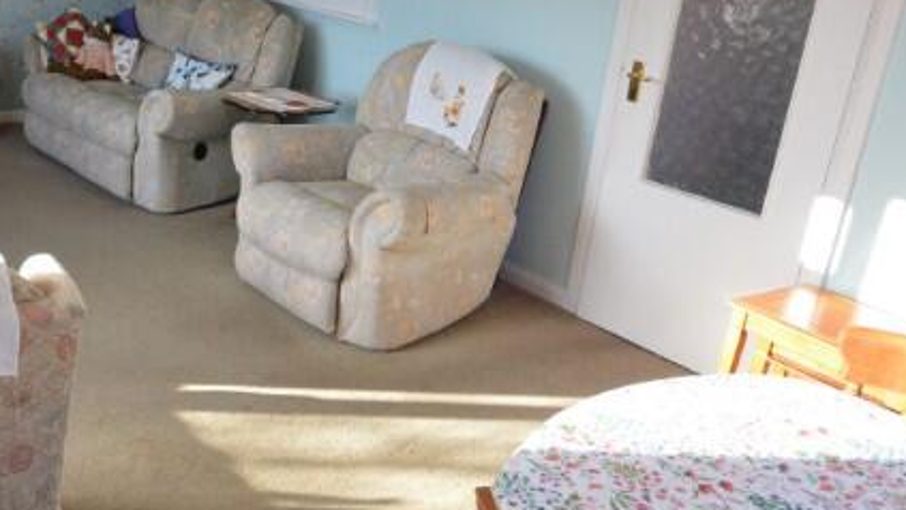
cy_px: 227
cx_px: 253
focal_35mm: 38
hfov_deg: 51.1
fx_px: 913
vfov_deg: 31.2
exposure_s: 1/60
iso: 400
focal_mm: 10
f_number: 8
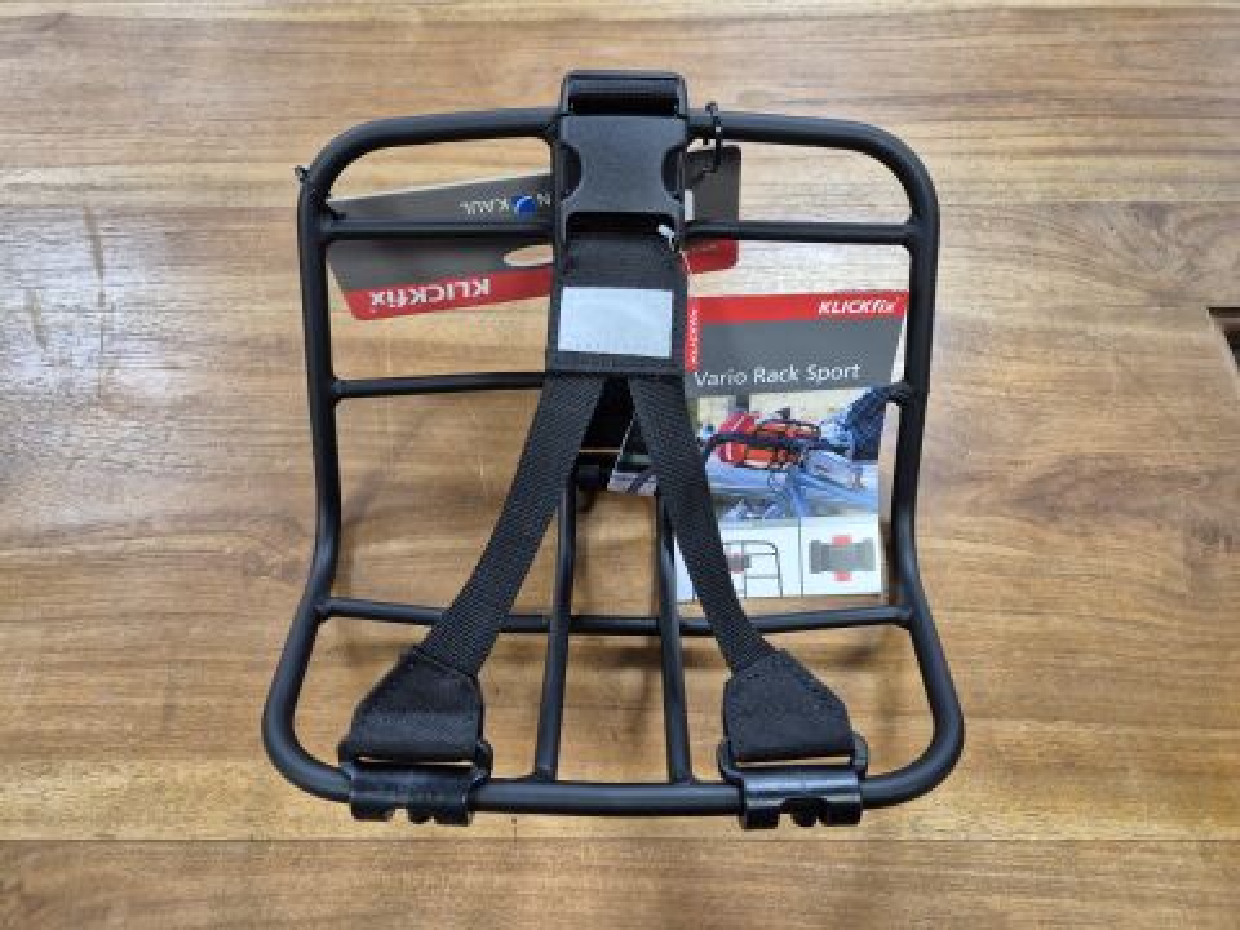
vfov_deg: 58.9
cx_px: 620
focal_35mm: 23
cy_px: 465
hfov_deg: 73.9
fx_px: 824
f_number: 1.8
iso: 250
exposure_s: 1/100
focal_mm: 5.4
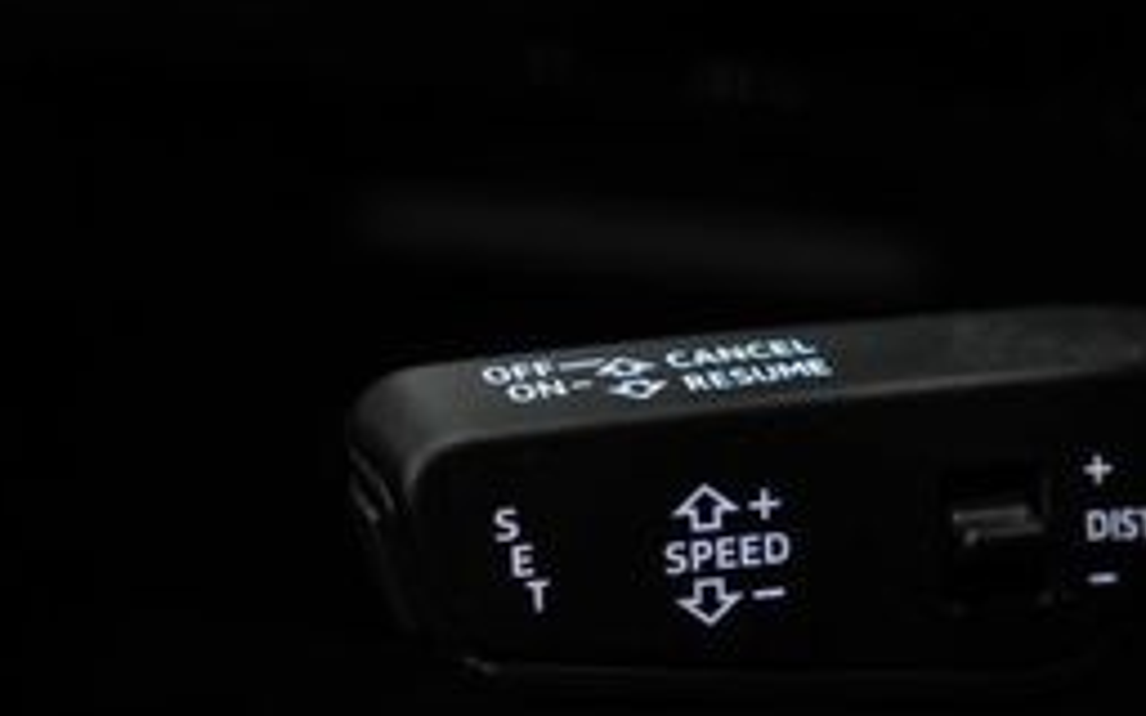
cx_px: 810
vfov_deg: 12.2
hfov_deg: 19.4
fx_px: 3342
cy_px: 539
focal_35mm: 107
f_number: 3.2
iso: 500
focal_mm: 28
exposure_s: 1/40
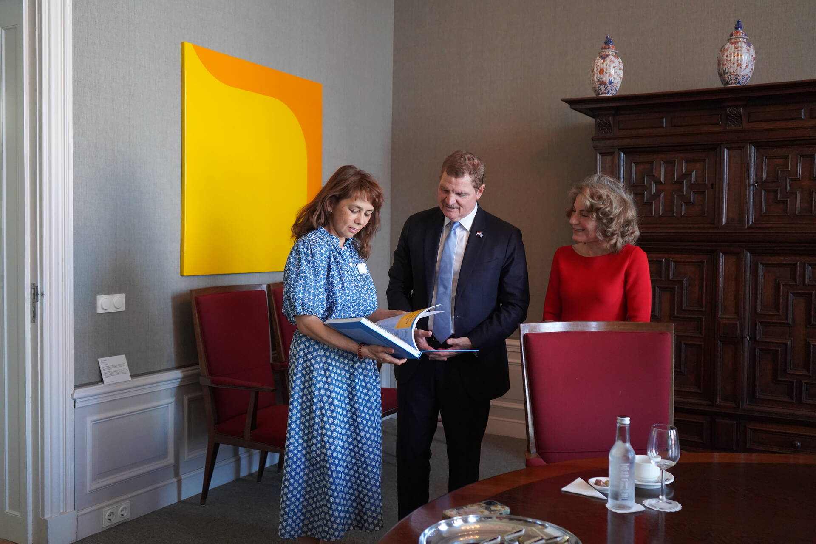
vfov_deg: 40.0
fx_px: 748
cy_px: 272
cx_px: 408
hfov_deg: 57.2
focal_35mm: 33
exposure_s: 1/160
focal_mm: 33
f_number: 4
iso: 5000
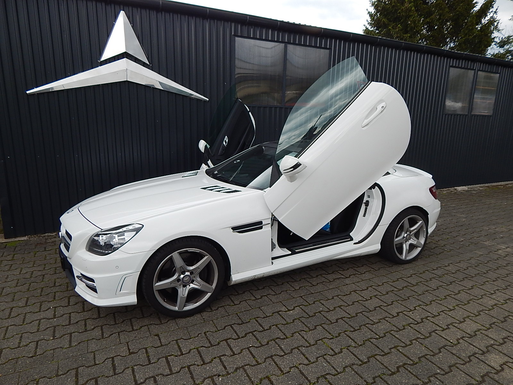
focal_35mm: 22
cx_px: 256
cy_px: 192
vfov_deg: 61.1
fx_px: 326
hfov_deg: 76.4
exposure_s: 1/400
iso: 125
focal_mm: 4
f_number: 3
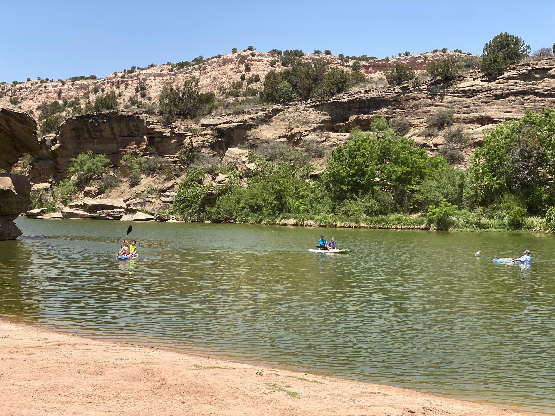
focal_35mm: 52
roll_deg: +0.2
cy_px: 208
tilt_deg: -1.5
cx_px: 278
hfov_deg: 36.8
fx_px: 834
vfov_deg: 28.0
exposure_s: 1/1597
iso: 20
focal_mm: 6
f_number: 2
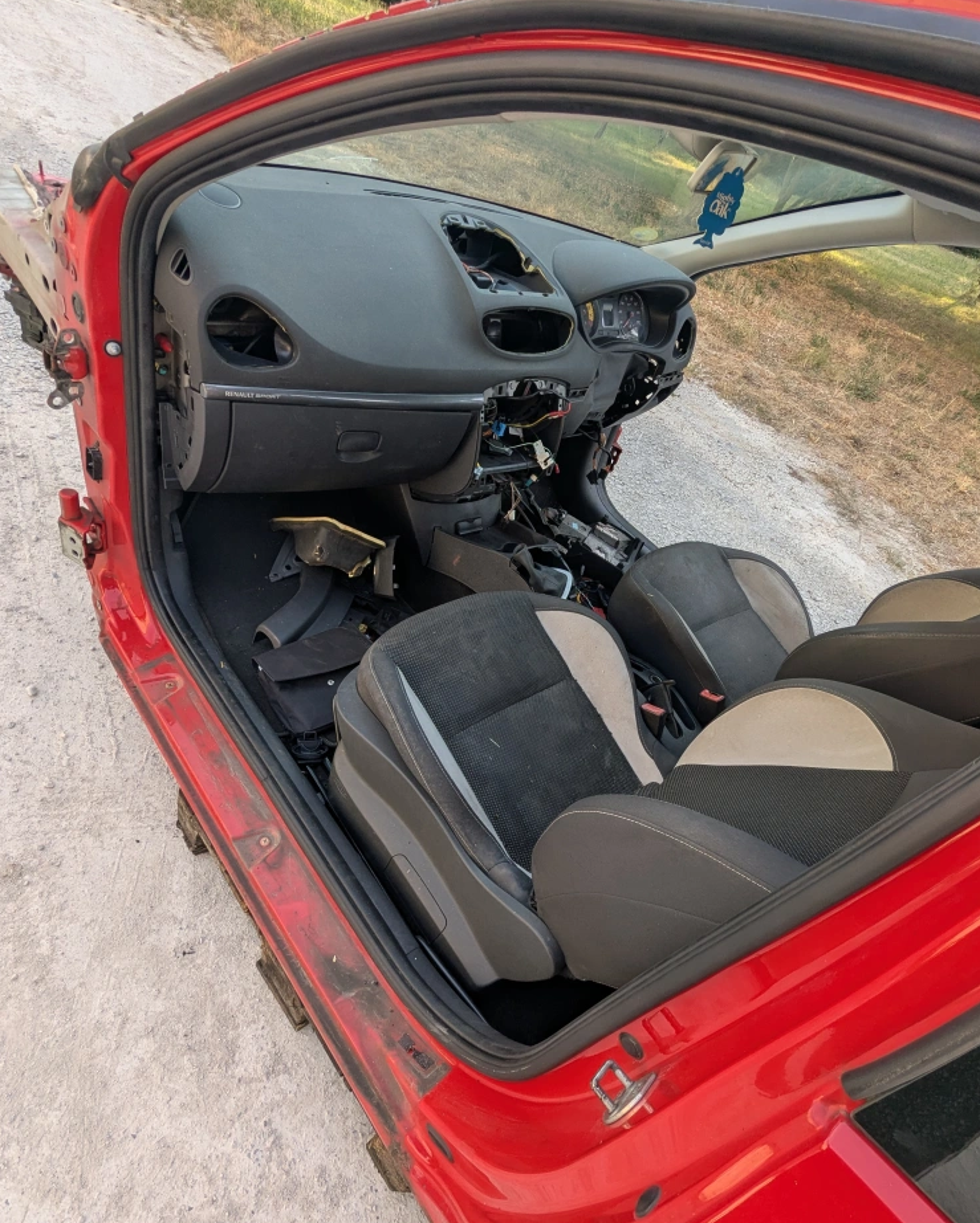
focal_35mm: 18
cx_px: 495
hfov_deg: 73.8
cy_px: 665
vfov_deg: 86.2
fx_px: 652
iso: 49
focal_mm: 2.35
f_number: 2.2
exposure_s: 1/179
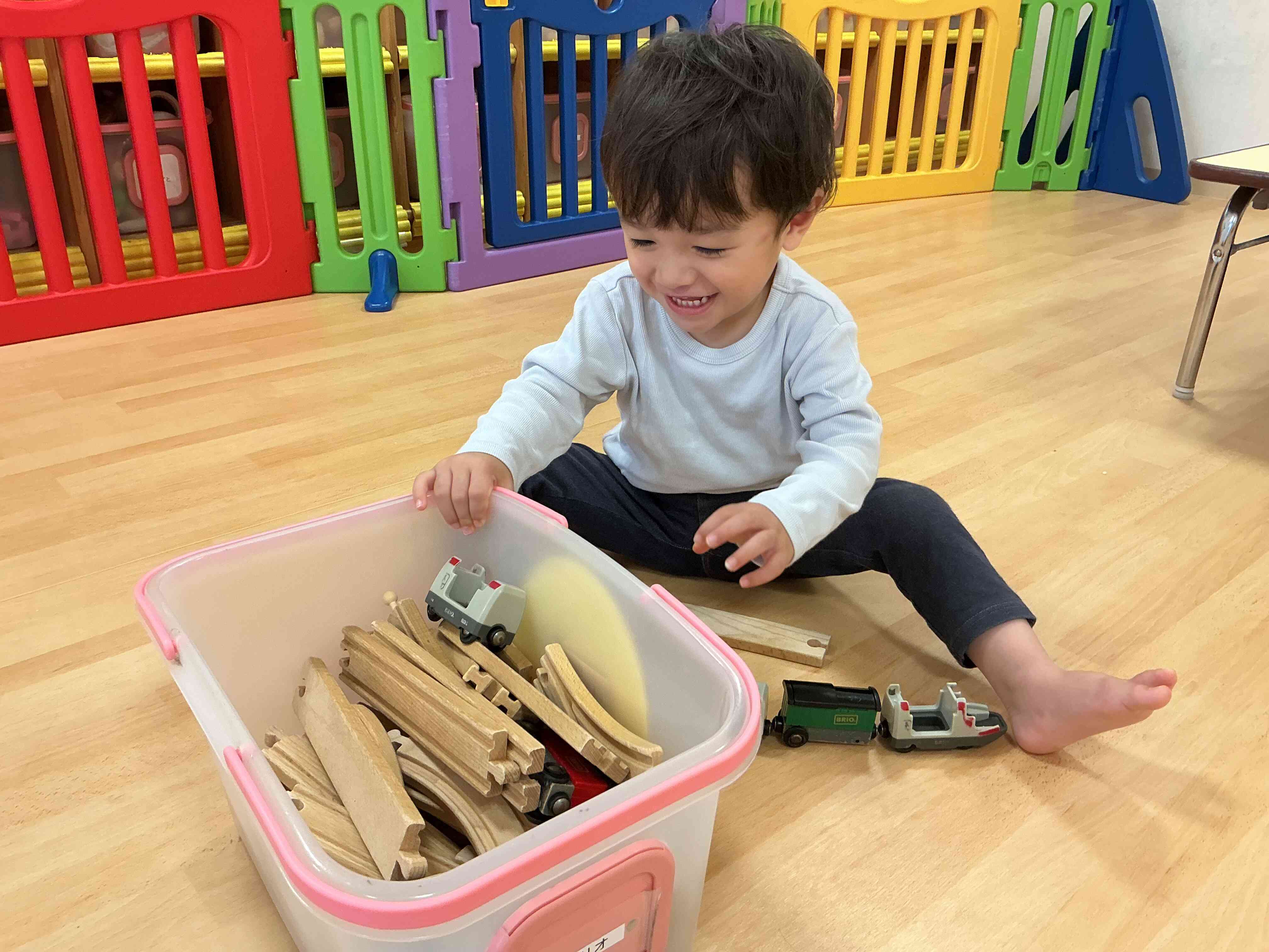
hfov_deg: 61.7
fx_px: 1063
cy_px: 476
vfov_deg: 48.2
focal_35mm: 29
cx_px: 634
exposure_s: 1/120
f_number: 1.8
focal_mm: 3
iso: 64
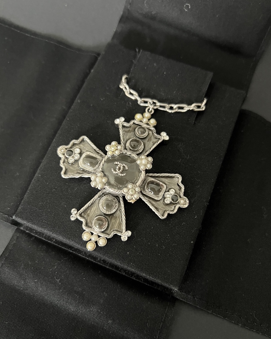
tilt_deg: -68.1
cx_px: 132
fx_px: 281
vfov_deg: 62.2
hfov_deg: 51.5
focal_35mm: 28
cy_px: 170
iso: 640
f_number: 1.5
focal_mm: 5.7
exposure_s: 1/37
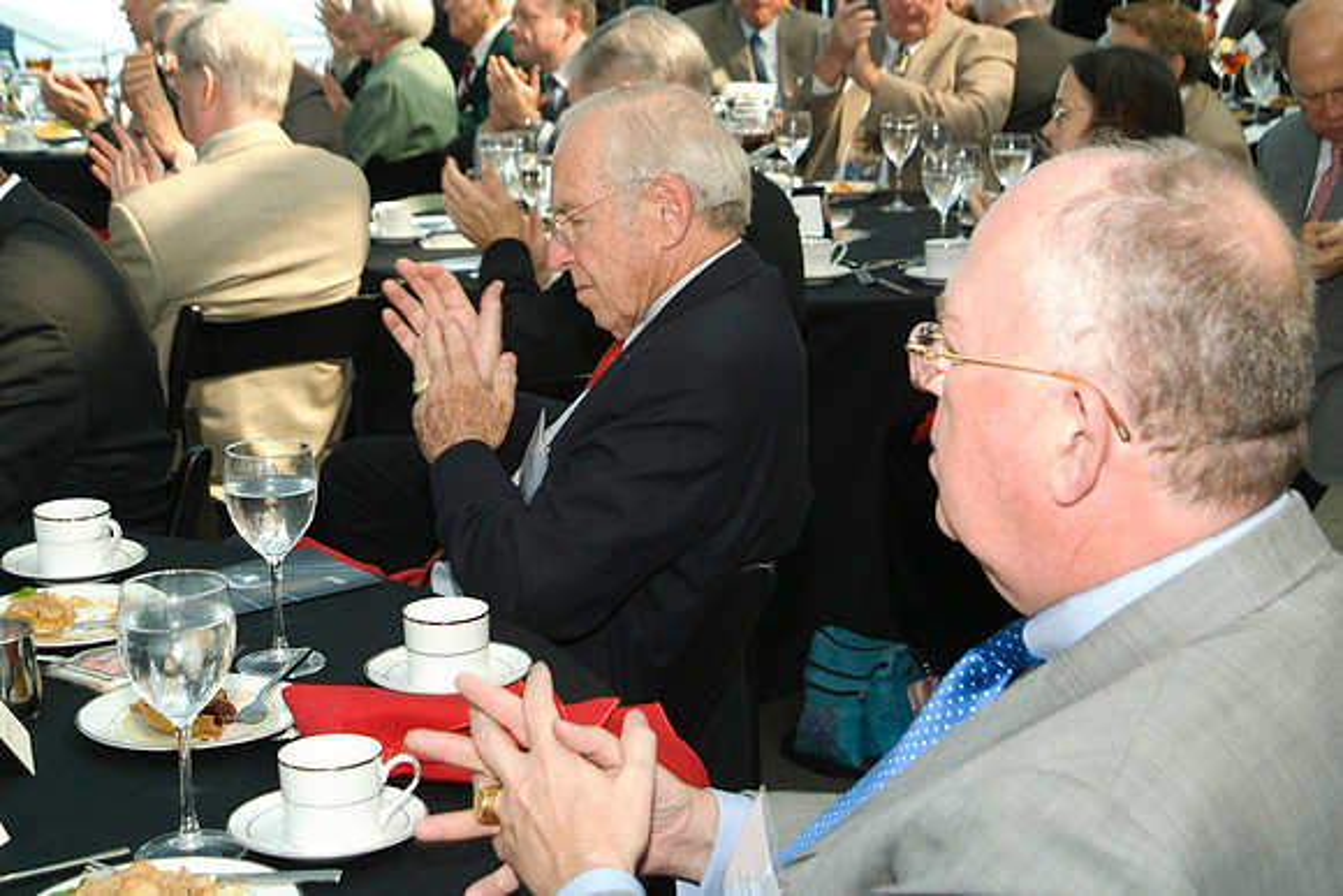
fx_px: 2351
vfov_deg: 21.6
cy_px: 448
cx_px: 672
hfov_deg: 31.9
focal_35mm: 63
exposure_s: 1/60
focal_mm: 42
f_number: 8
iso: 800
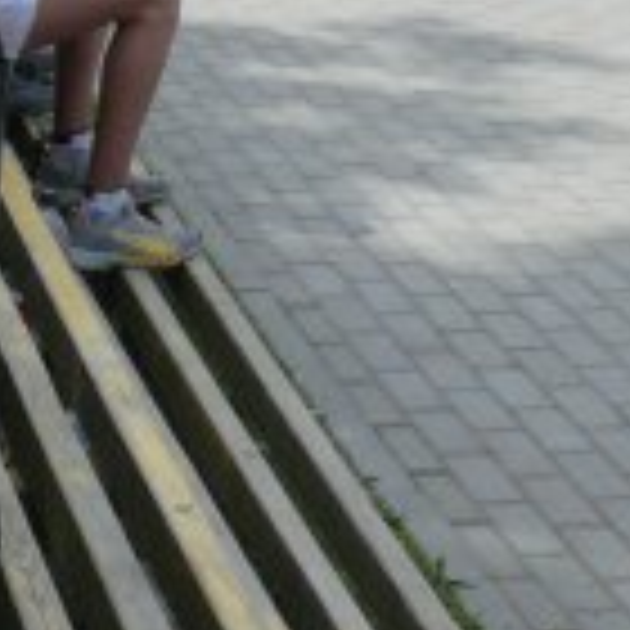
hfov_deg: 13.8
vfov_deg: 13.4
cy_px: -284
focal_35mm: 124
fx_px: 2553
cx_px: -18
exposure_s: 1/250
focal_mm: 7.4
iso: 100
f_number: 5.6
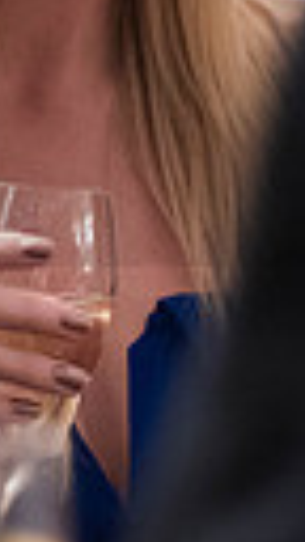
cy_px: -146
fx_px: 9417
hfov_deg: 1.8
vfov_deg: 3.3
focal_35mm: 655
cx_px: 762
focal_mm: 138
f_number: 2.8
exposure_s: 1/50
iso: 6400
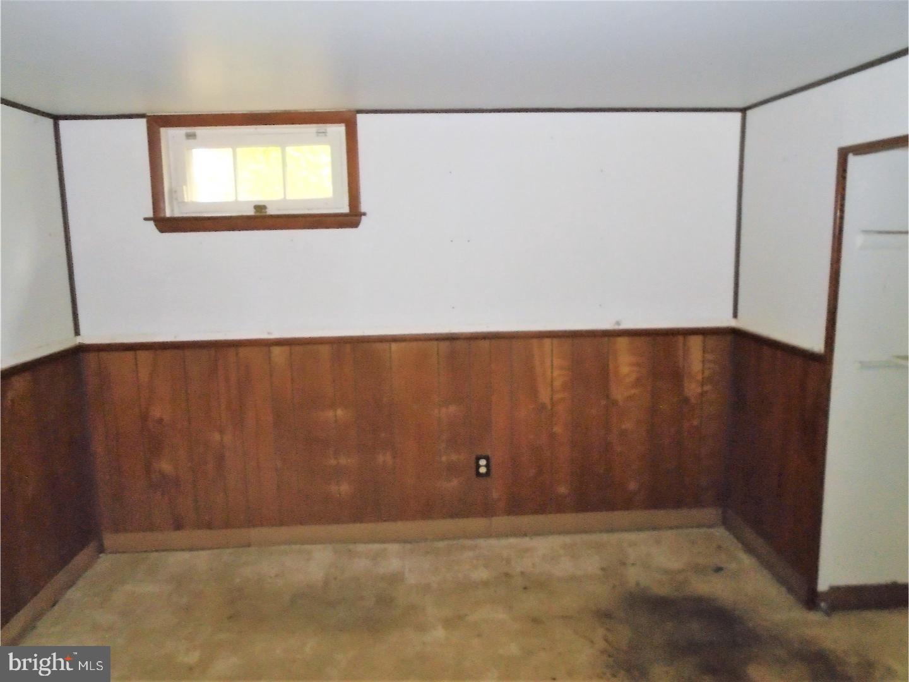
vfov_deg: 53.1
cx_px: 454
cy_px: 341
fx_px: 683
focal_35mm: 26
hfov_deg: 67.3
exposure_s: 1/30
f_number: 3.2
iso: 400
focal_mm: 4.6
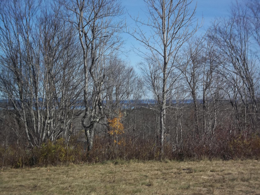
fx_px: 556
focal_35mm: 74
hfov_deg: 26.3
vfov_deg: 19.9
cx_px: 130
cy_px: 98
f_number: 9.8
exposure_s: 1/200
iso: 80
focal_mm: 13.2
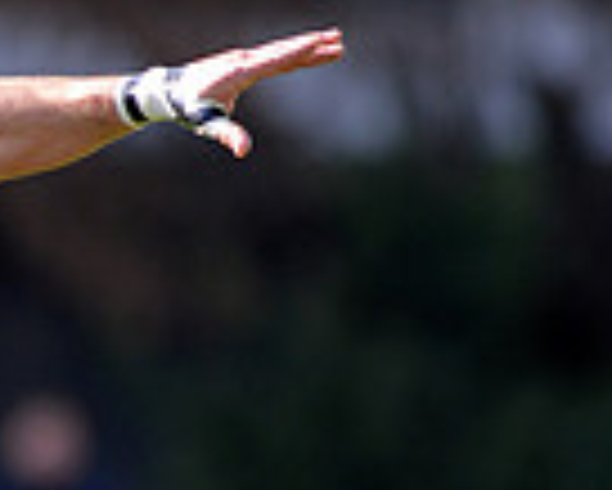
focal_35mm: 1685
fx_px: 30542
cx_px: -410
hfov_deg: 1.1
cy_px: 650
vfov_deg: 0.9
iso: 560
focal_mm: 420
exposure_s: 1/1000
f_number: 4
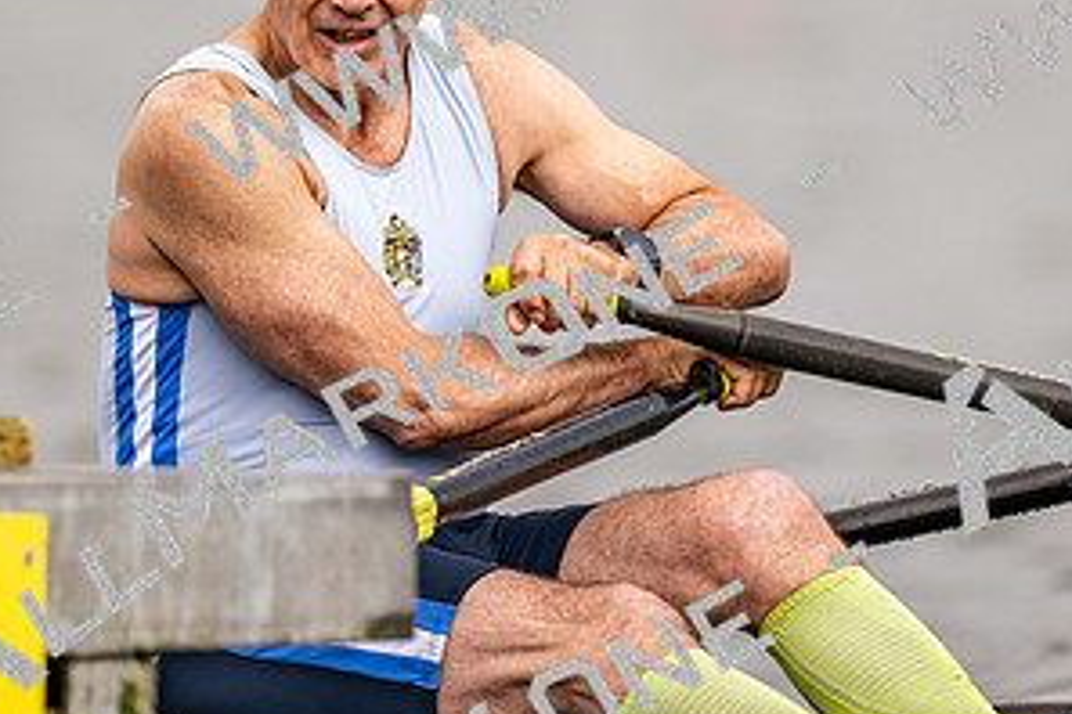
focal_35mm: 1170
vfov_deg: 1.2
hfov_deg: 1.8
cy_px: 193
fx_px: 34837
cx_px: 635
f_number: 4
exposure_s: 1/2500
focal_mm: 600
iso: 220
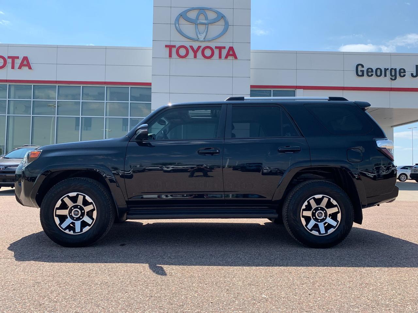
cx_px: 209
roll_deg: -1.1
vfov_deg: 53.1
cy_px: 156
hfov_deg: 67.3
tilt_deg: -0.6
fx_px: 314
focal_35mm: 26
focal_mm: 4.25
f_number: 1.8
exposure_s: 1/1350
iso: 25
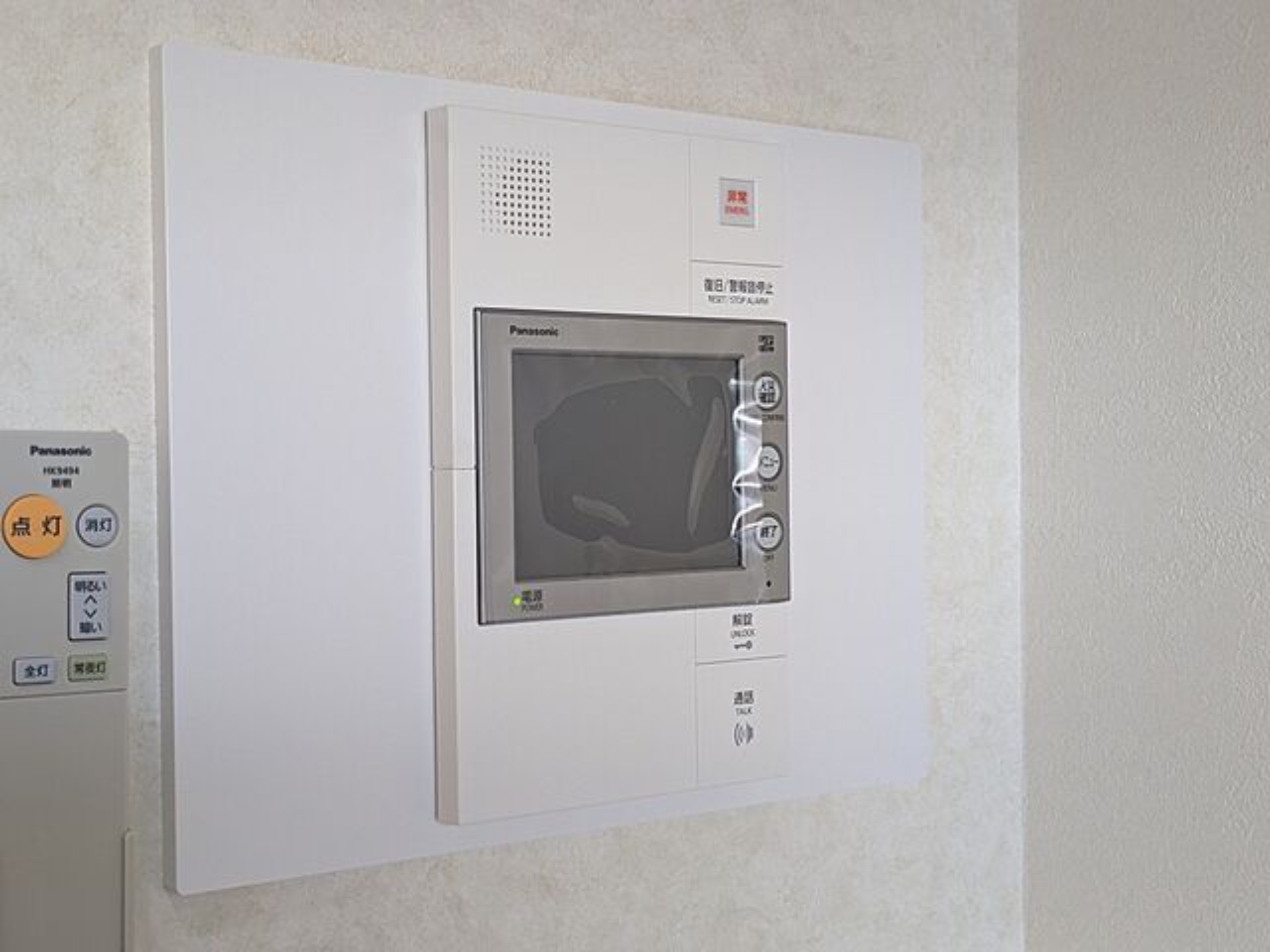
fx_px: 1871
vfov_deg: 28.6
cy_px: 476
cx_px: 635
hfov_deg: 37.5
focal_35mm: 51
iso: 104
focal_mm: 5.43
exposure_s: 1/50
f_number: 1.89
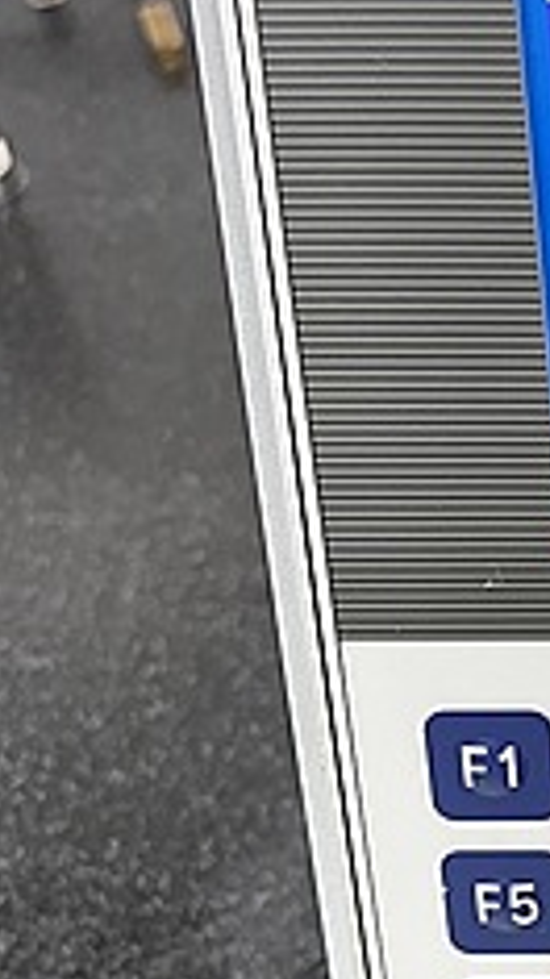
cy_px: 437
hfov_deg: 13.9
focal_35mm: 77
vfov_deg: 27.5
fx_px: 1999
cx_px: 996
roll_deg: -3.2
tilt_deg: -43.0
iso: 125
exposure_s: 1/50
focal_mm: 5.96
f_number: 1.6
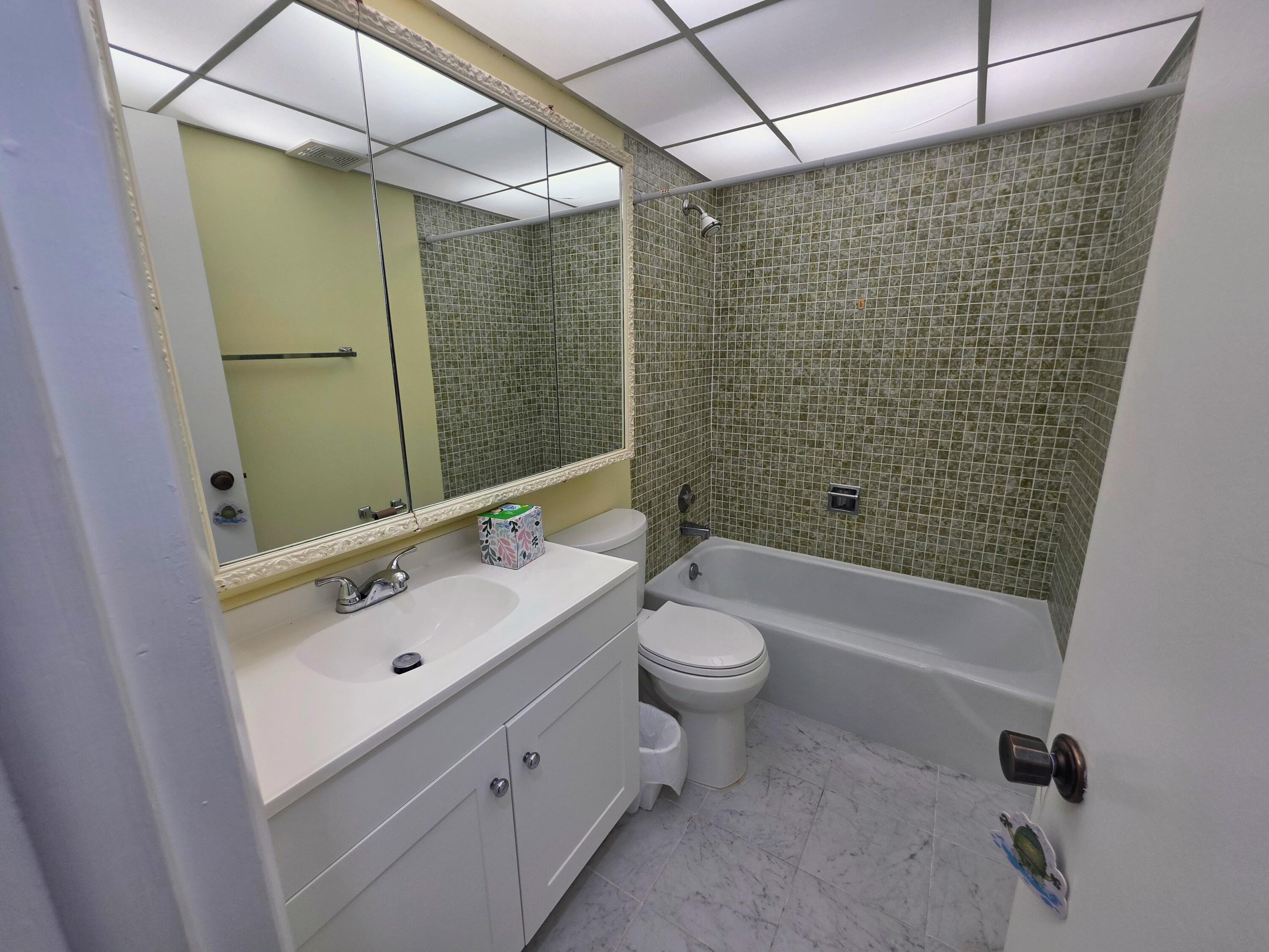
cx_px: 634
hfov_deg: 106.2
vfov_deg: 89.9
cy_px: 476
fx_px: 477
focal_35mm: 13
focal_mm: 2.2
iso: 80
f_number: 1.9
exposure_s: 1/120
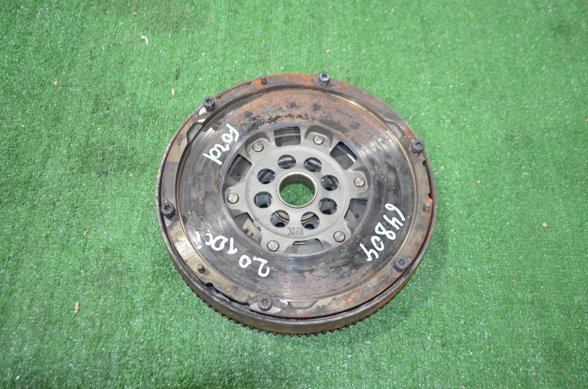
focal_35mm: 30
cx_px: 294
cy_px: 194
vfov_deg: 43.4
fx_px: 489
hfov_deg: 62.0
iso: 1100
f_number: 3.8
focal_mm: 20
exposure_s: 1/60
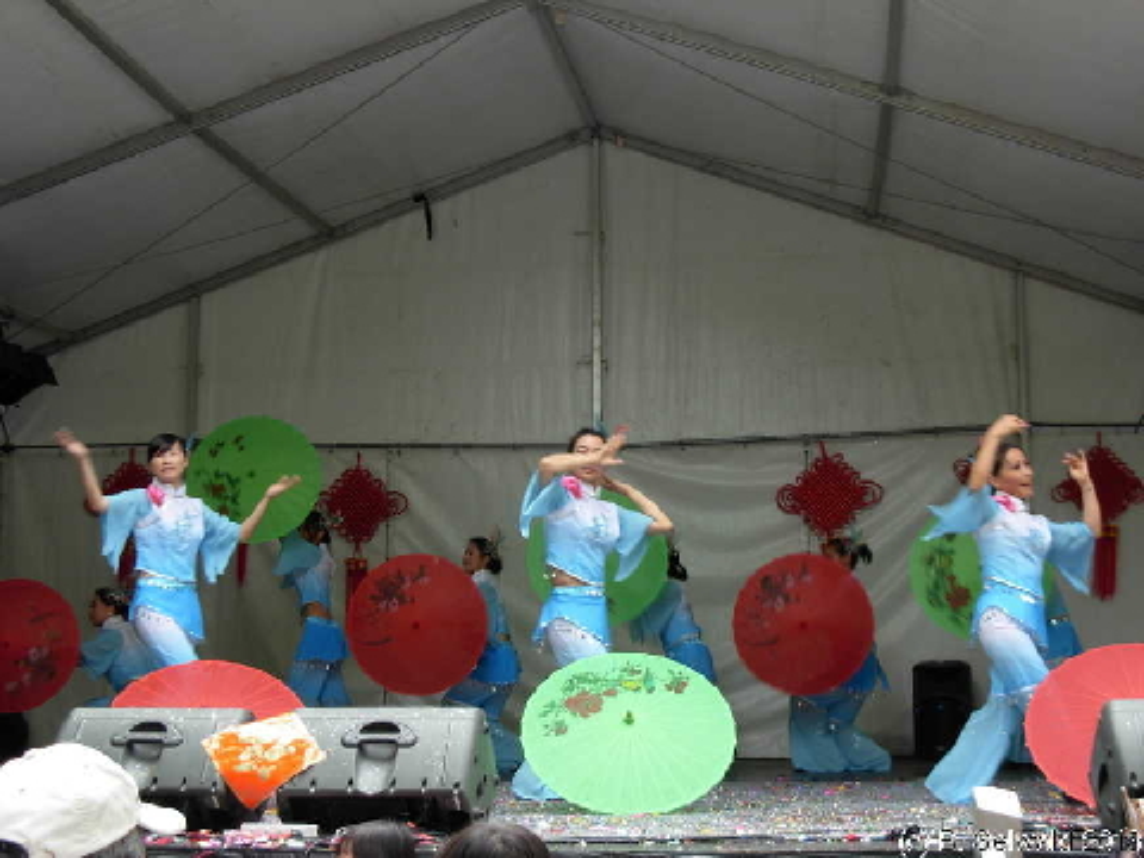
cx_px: 572
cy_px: 429
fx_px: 1917
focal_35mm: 58
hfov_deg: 33.2
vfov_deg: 25.2
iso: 79
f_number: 3.3
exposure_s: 1/52.2
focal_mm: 9.5
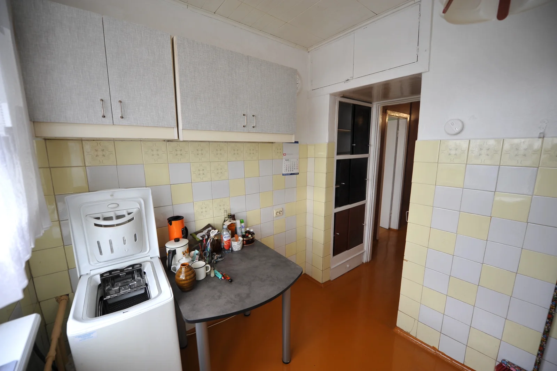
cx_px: 278
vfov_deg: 81.1
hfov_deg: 104.3
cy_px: 186
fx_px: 216
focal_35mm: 14
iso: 200
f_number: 2.8
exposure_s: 1/60
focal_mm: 14
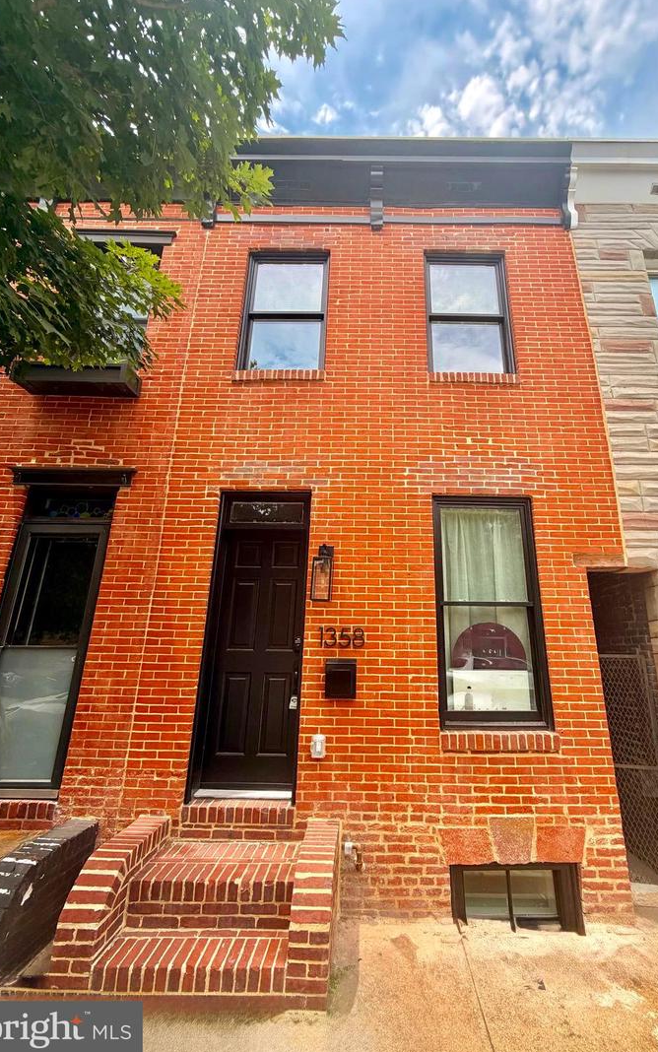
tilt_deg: +16.8
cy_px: 526
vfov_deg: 101.4
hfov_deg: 74.5
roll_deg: -0.8
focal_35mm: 15
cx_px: 368
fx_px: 430
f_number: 2.2
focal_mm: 2.22
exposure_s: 1/540
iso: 40
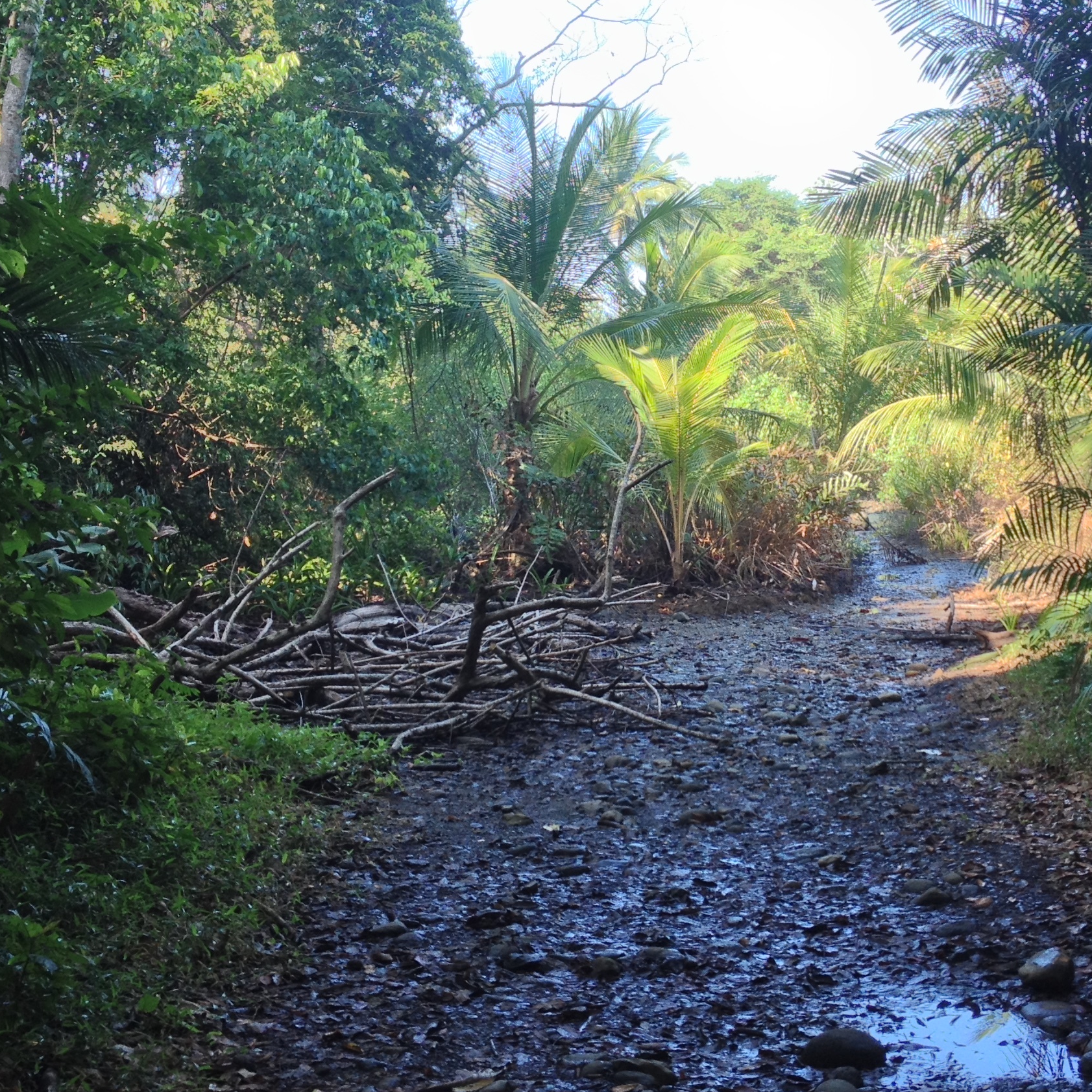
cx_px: 751
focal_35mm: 60
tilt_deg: -3.0
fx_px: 2141
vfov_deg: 28.5
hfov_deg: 28.4
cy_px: 435
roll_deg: +0.2
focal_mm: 4.28
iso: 50
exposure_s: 1/120
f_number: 2.4
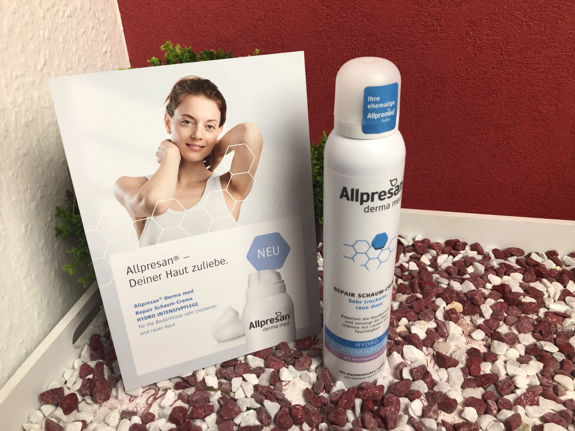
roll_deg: +1.8
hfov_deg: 63.4
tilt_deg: -31.1
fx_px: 465
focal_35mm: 28
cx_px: 288
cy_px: 216
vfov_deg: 49.7
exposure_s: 1/33
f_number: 1.8
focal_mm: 3.99
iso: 40
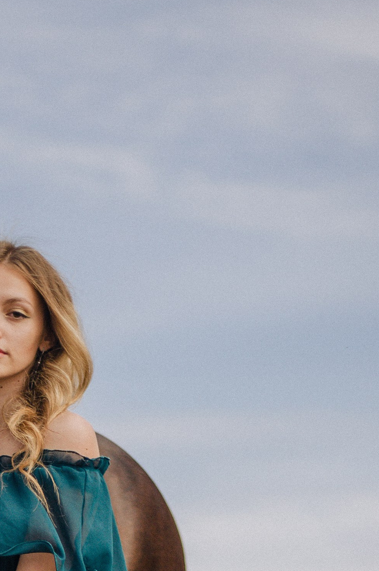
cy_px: 641
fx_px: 3282
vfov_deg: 9.8
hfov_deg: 6.6
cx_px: 19
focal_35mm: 207
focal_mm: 50
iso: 100
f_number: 1.8
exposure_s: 1/1600
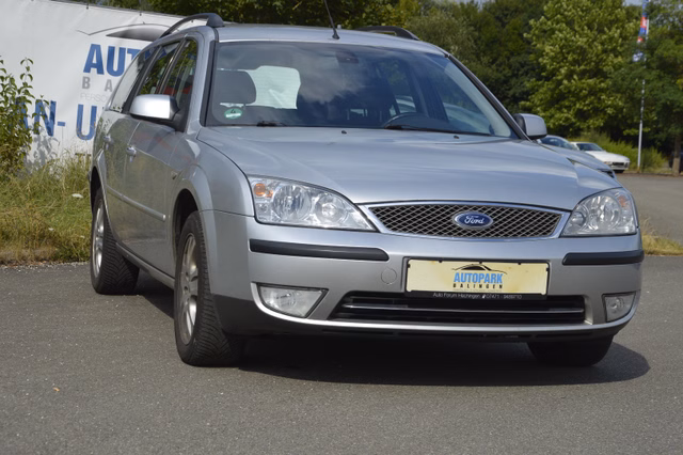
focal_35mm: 78
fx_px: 1479
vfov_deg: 17.5
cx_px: 342
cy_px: 228
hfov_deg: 26.0
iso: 100
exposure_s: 1/320
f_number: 9
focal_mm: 52
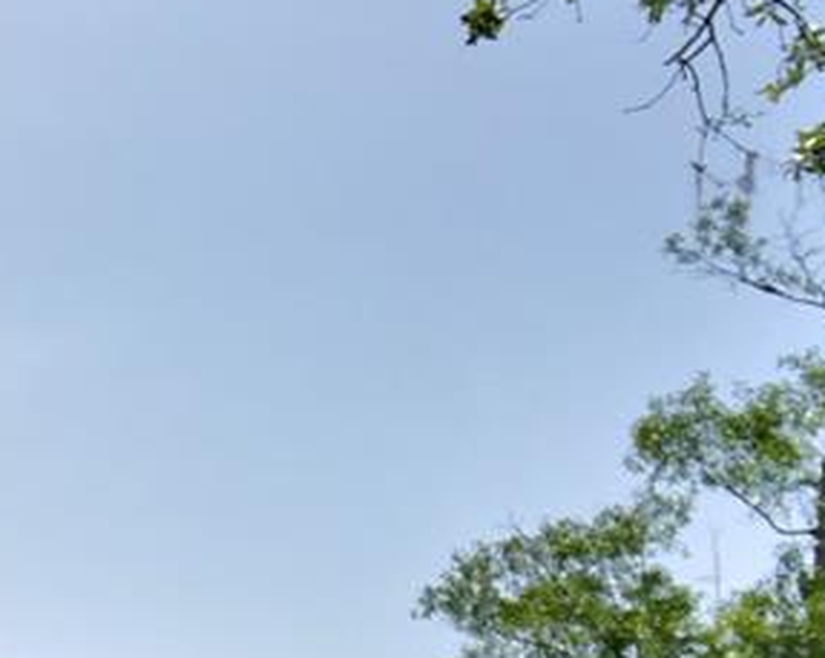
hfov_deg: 13.8
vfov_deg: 13.3
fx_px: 2683
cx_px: -995
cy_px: 934
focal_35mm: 110
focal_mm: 14
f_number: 5
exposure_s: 1/1600
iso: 100
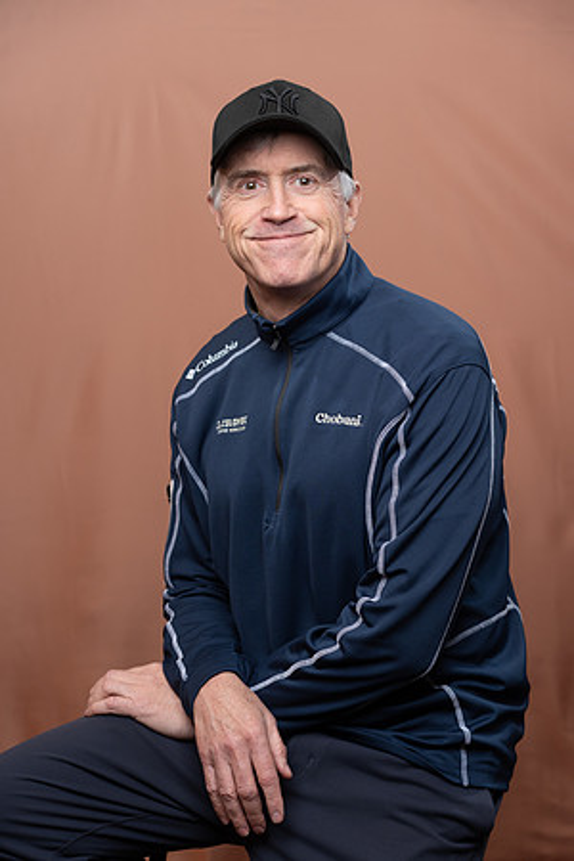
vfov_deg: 29.7
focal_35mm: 68
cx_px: 287
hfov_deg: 20.0
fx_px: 1626
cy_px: 430
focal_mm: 68
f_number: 4
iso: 320
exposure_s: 1/160
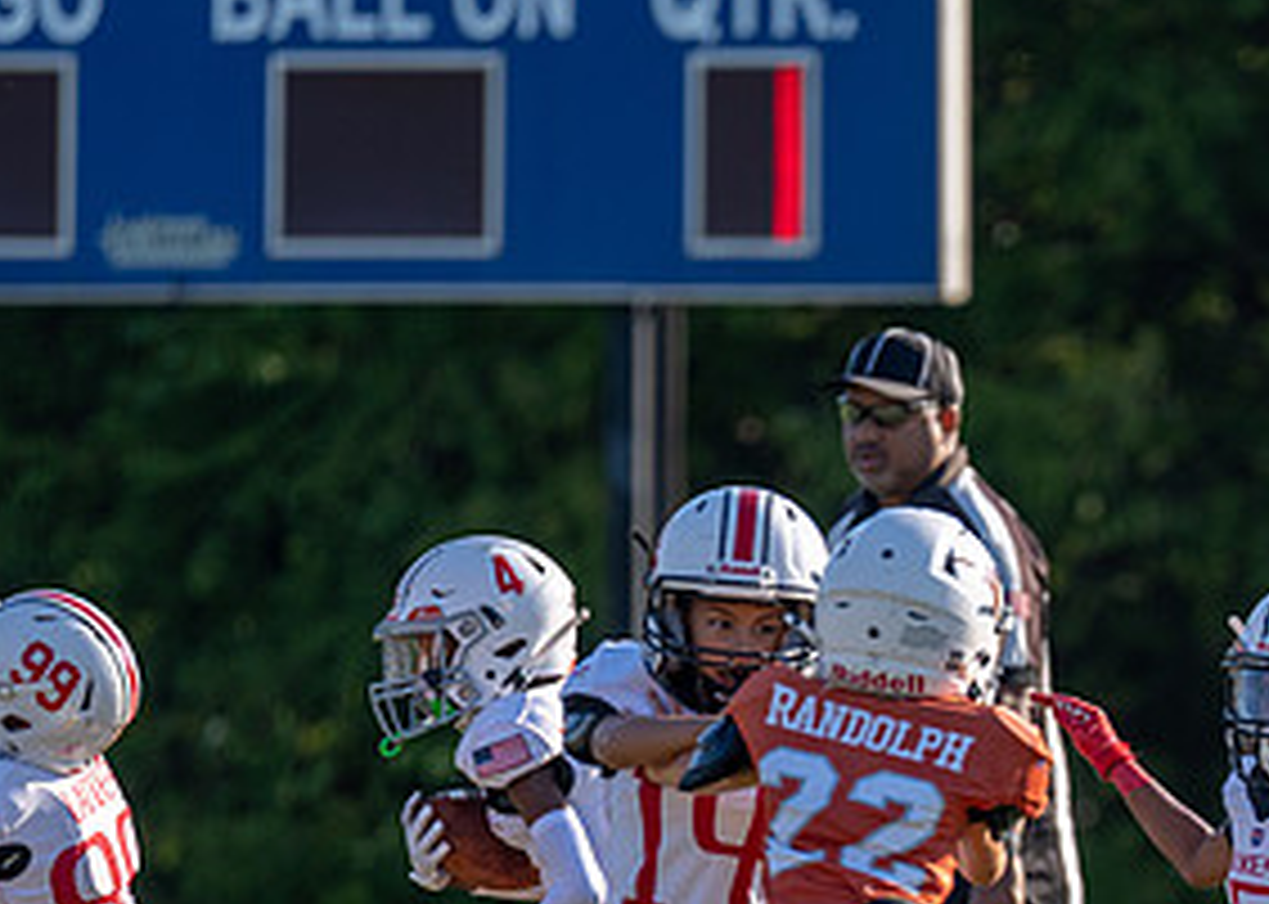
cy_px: 1010
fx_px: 22293
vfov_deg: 2.3
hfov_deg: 3.3
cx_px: 1280
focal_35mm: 619
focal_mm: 200
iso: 100
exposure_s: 1/1600
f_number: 2.8
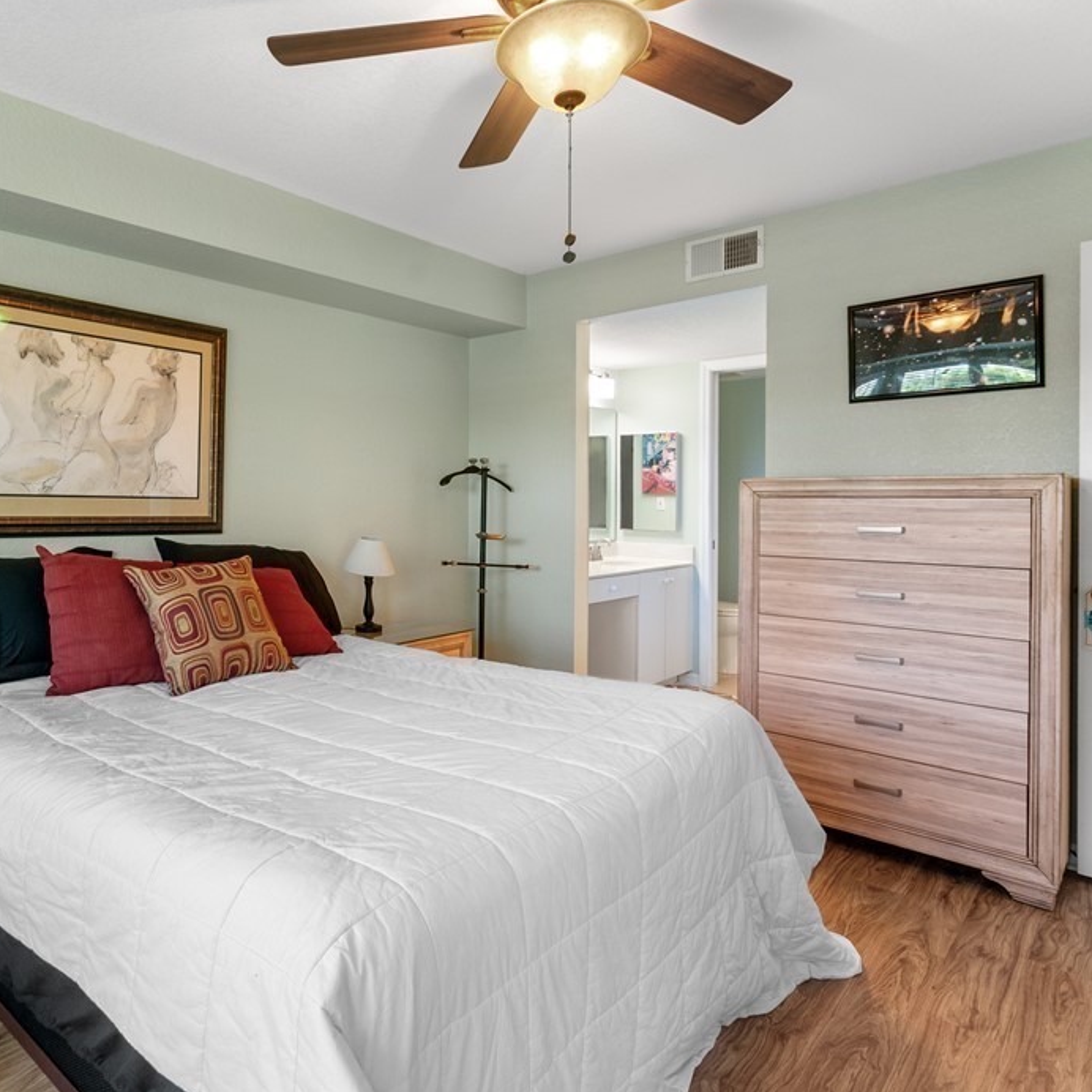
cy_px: 532
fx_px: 714
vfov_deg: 74.8
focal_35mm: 20
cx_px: 374
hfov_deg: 72.8
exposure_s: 1/1.25
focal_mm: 10
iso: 200
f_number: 8
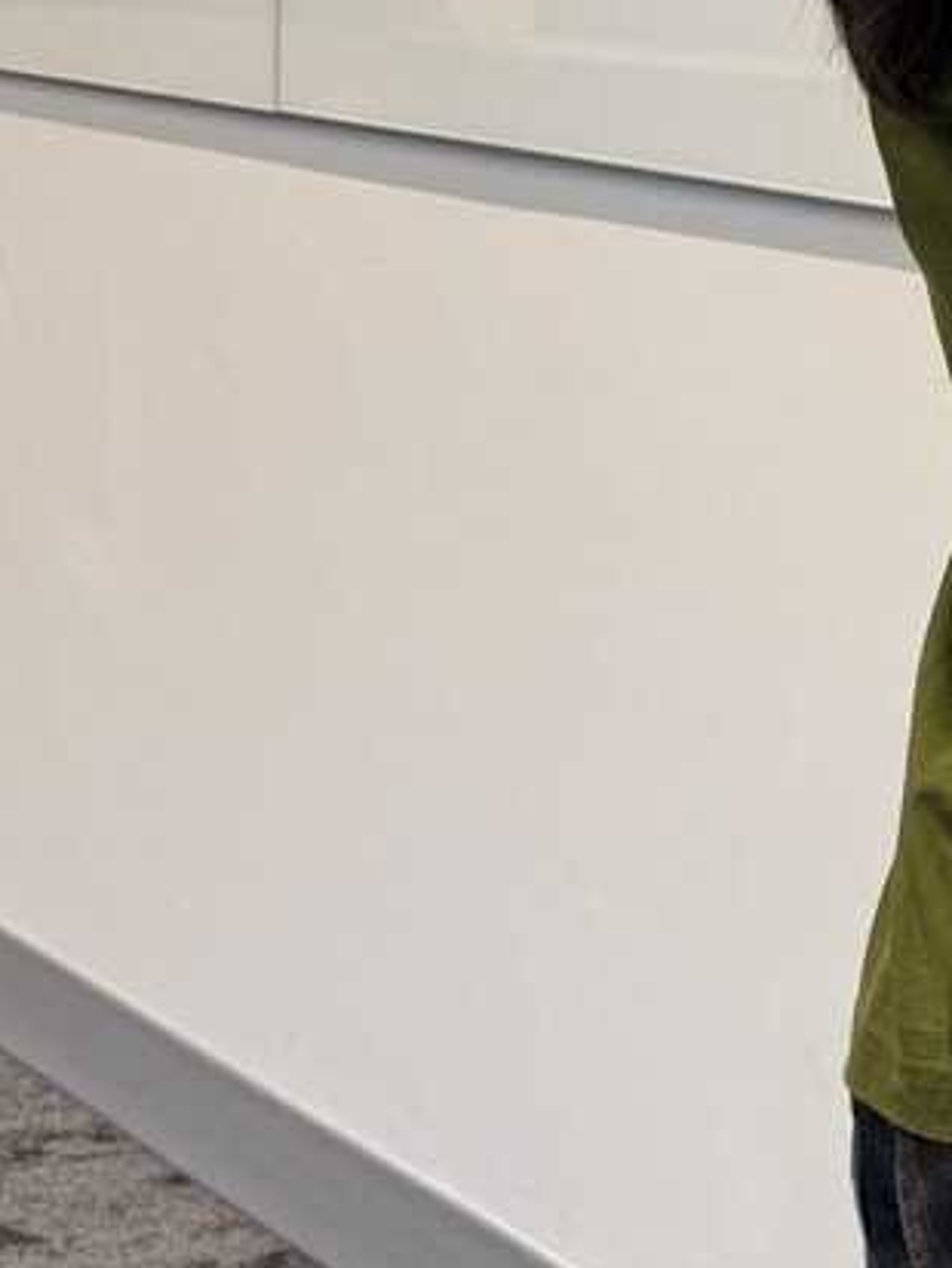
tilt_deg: -7.6
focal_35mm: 93
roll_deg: -5.4
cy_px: 589
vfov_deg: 21.1
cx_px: 1591
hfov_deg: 14.4
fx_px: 3408
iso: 80
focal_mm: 6.76
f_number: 1.78
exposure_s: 1/121
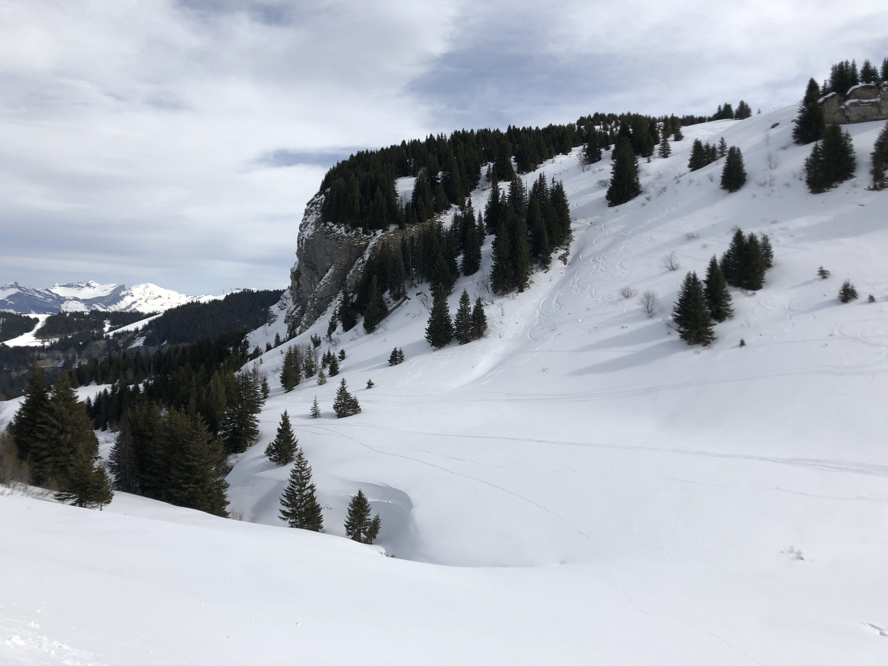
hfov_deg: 63.4
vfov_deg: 49.7
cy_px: 333
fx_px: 718
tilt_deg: -1.4
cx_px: 444
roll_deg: -0.3
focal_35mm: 28
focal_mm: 4
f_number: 1.8
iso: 20
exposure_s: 1/4878
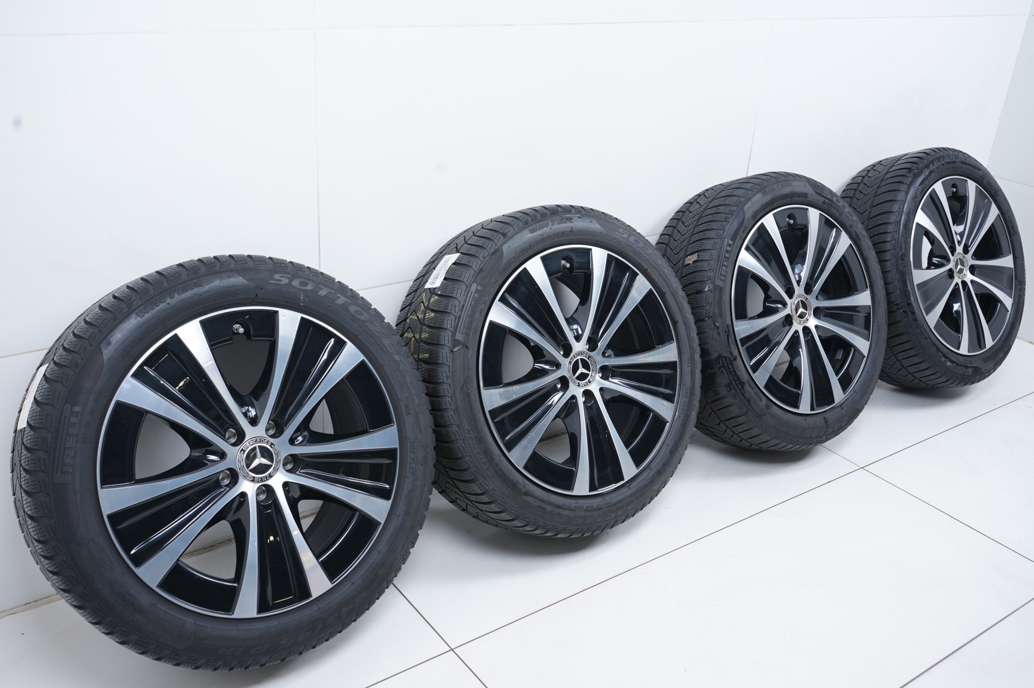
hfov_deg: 57.3
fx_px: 947
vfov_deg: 39.9
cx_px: 517
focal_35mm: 33
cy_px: 344
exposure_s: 1/125
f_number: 7.1
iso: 250
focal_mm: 33
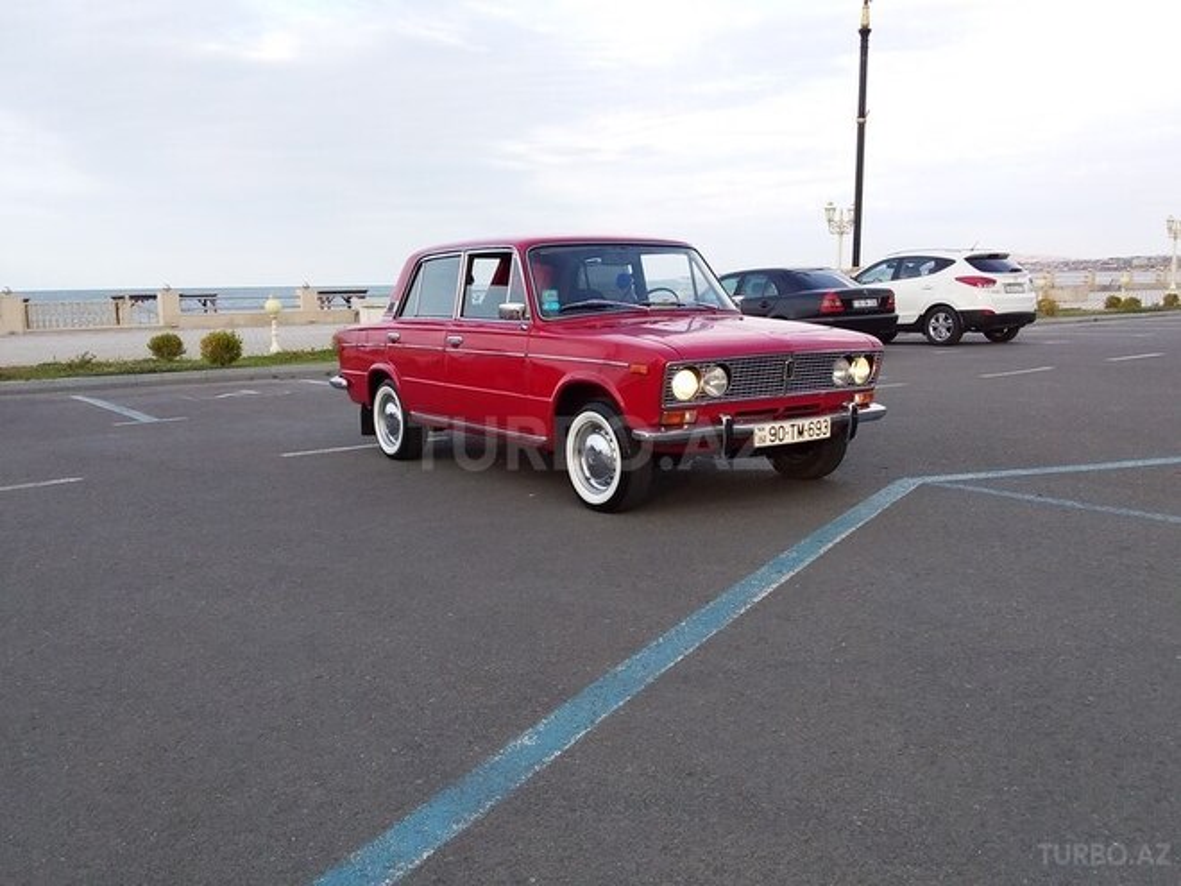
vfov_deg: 45.4
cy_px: 443
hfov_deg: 58.4
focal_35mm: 31
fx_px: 1058
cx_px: 590
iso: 40
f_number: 2.2
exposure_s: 1/285
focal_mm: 3.3
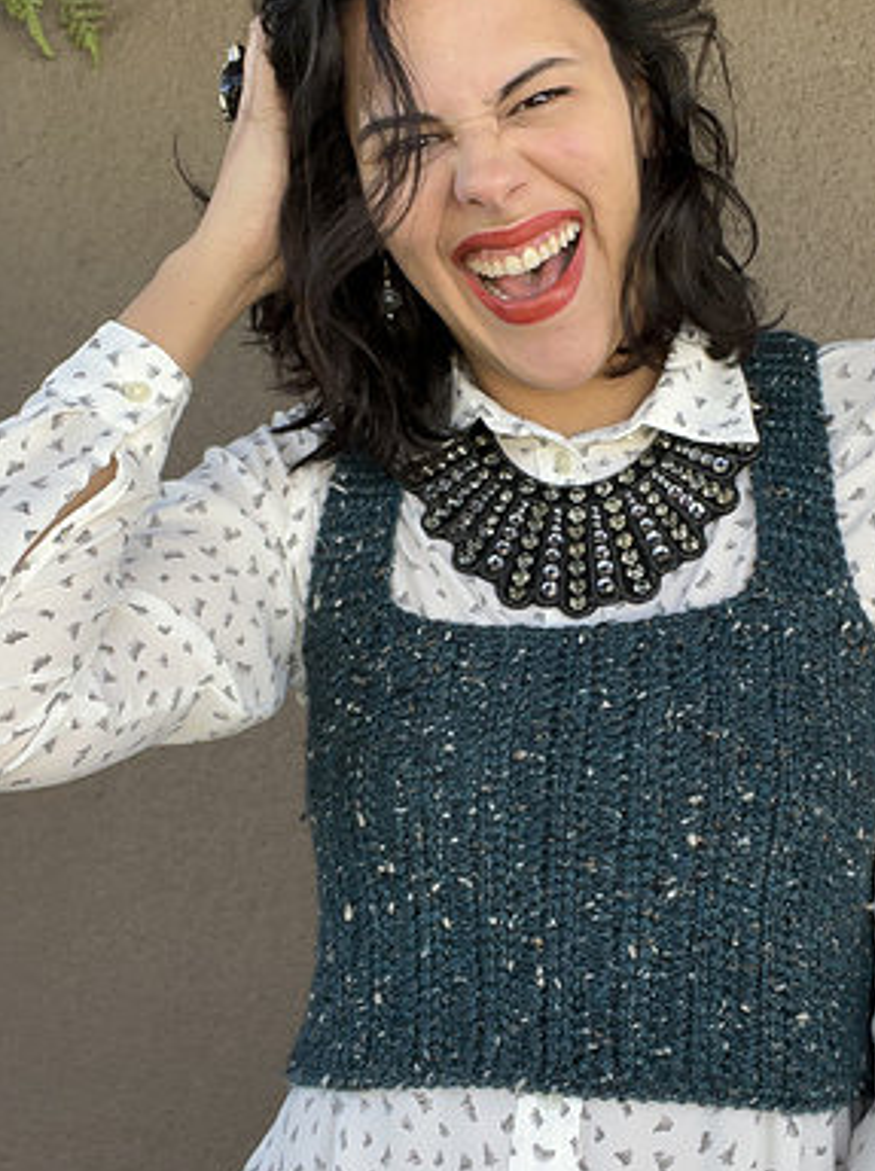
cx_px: 552
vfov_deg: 38.2
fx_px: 1689
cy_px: 598
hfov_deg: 28.9
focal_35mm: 50
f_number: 2.2
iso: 50
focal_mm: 2.71
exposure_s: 1/121
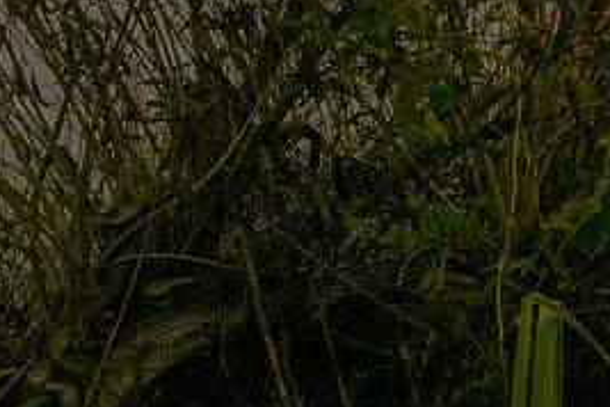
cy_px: -495
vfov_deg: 7.7
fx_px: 2846
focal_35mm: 168
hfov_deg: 10.5
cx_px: 1480
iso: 200
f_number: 8
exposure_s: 1/250
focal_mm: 21.4
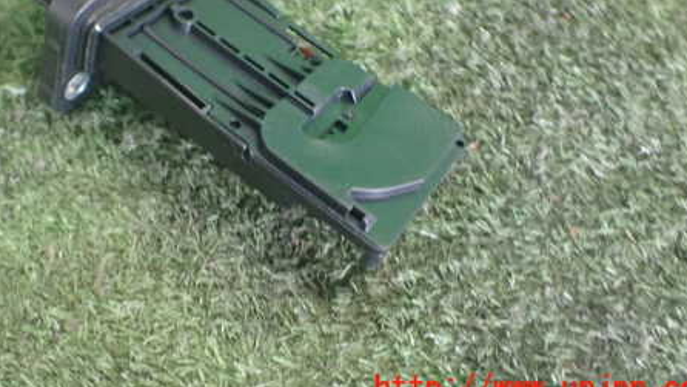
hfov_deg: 46.0
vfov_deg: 26.5
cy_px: 62
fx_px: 802
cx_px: 260
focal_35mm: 44
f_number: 2.3
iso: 800
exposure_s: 1/40
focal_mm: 5.4
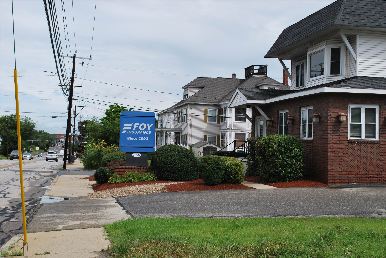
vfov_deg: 28.1
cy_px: 129
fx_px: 515
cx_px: 193
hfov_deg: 41.1
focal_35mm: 48
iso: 100
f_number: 8
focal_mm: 32
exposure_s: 1/250
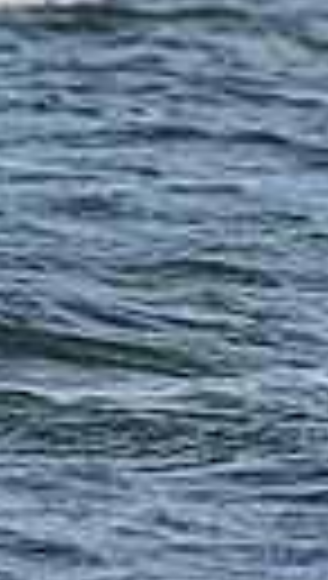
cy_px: -34
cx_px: -809
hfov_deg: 1.1
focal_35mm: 1128
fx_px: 17362
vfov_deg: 1.9
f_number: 8
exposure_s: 1/1000
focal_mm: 240
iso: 320
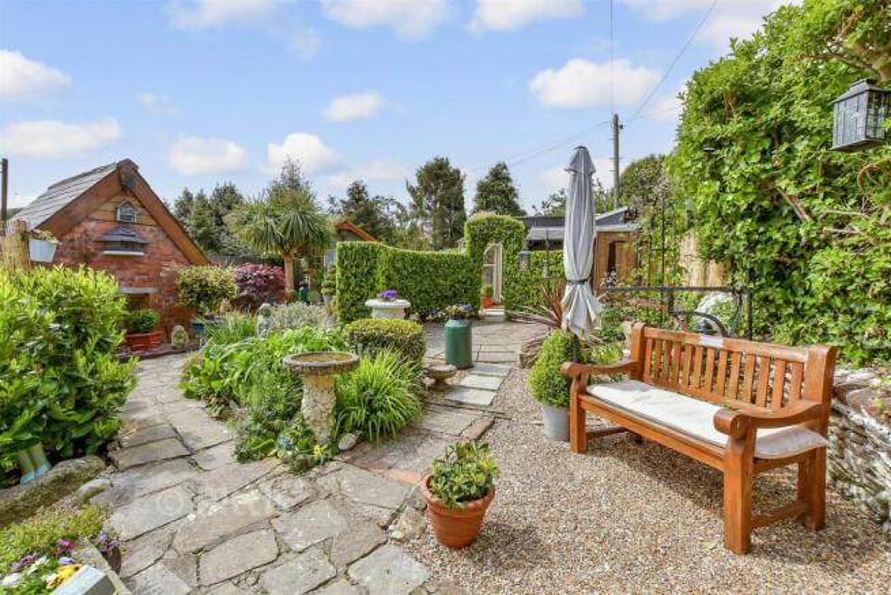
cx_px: 446
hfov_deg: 100.4
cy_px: 298
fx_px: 371
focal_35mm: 15
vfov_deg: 77.4
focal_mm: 10
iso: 160
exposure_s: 1/250
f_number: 8
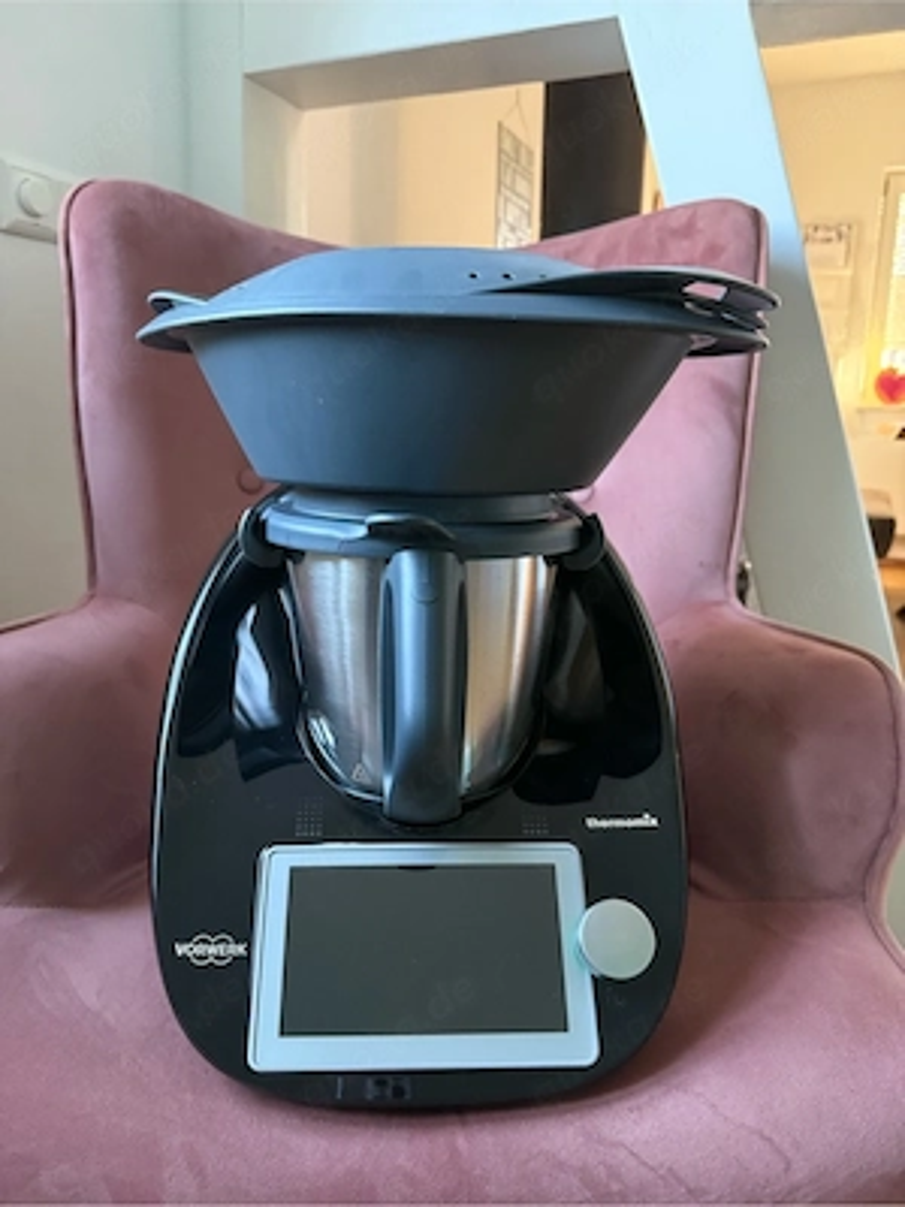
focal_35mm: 24
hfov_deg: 56.8
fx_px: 837
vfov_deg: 71.6
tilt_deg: -11.1
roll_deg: -2.7
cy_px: 604
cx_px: 452
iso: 800
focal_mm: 6.76
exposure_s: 1/57
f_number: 1.78
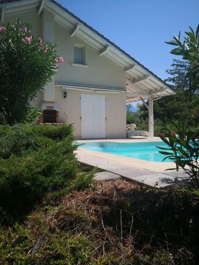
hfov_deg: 51.3
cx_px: 100
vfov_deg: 65.3
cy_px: 132
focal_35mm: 27
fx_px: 207
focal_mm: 3.95
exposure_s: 1/3247
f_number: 1.6
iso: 50
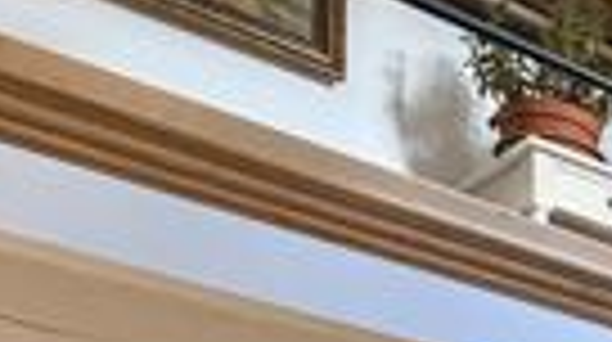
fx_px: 1458
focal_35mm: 90
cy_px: 896
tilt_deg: -1.2
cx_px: 994
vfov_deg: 10.8
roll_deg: +0.1
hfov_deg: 19.6
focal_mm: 2.22
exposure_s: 1/60
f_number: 2.2
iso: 800
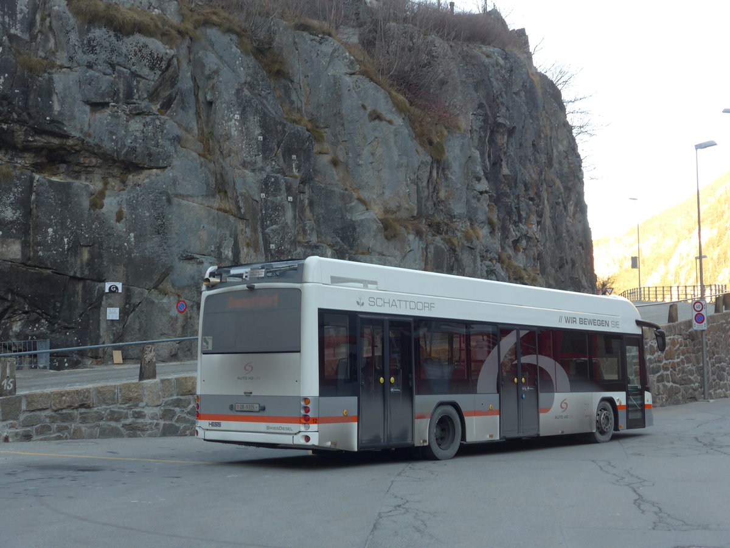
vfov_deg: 29.7
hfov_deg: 38.9
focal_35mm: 49
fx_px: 1033
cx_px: 365
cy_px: 274
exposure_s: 1/80
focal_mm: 10.1
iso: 80
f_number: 3.2
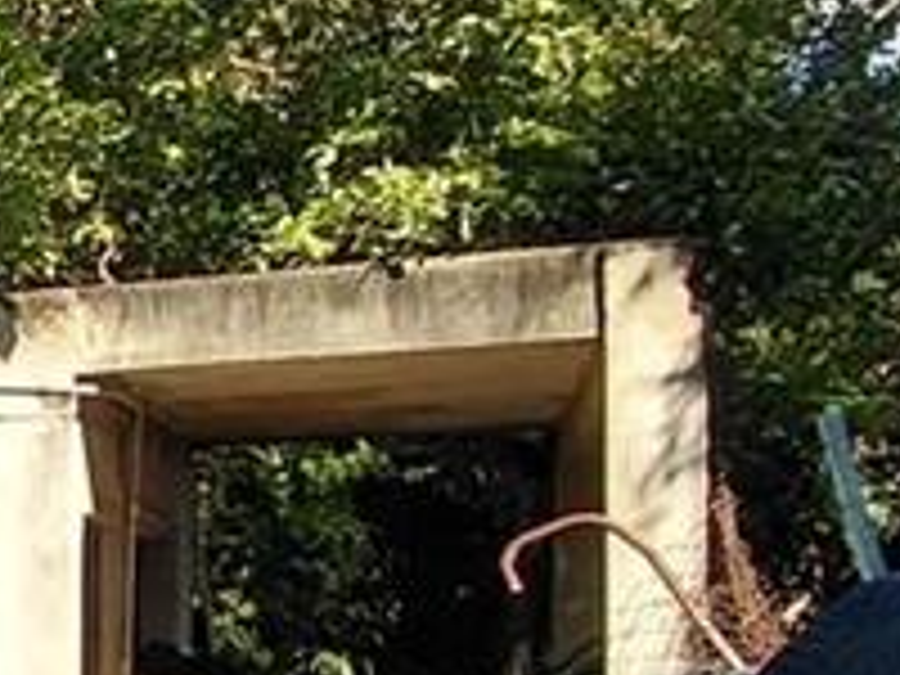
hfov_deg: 19.0
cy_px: 760
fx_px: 2132
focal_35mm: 82
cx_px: -652
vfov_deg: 17.3
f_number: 2.2
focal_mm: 1.64
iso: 40
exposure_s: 1/559
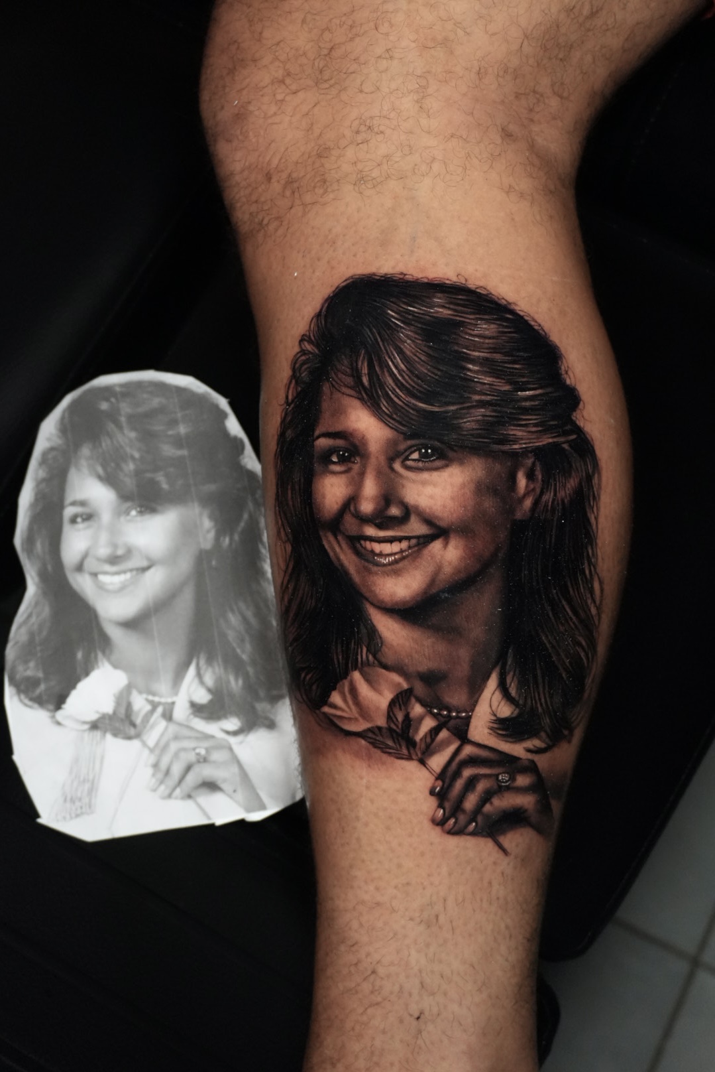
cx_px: 358
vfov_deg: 43.6
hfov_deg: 29.9
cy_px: 536
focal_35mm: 45
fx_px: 1339
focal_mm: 30
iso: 4000
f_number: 5
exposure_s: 1/400
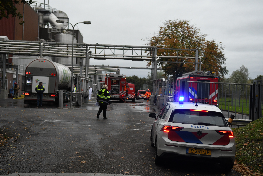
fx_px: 373
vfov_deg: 26.5
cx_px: 132
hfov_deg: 38.9
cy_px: 88
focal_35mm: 51
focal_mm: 34
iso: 1600
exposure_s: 1/3200
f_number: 2.8
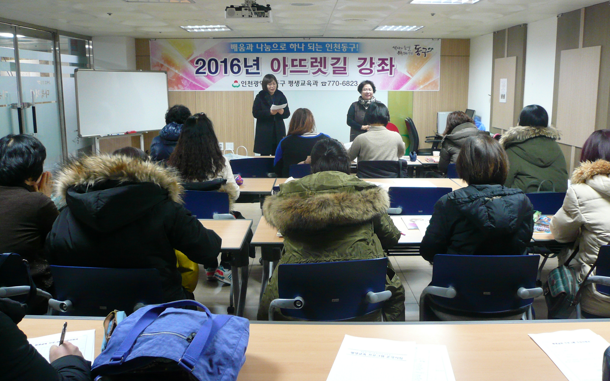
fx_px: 499
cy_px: 180
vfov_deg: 41.8
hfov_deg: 62.9
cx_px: 308
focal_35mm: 30
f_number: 2.8
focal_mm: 4.6
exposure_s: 1/15
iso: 200
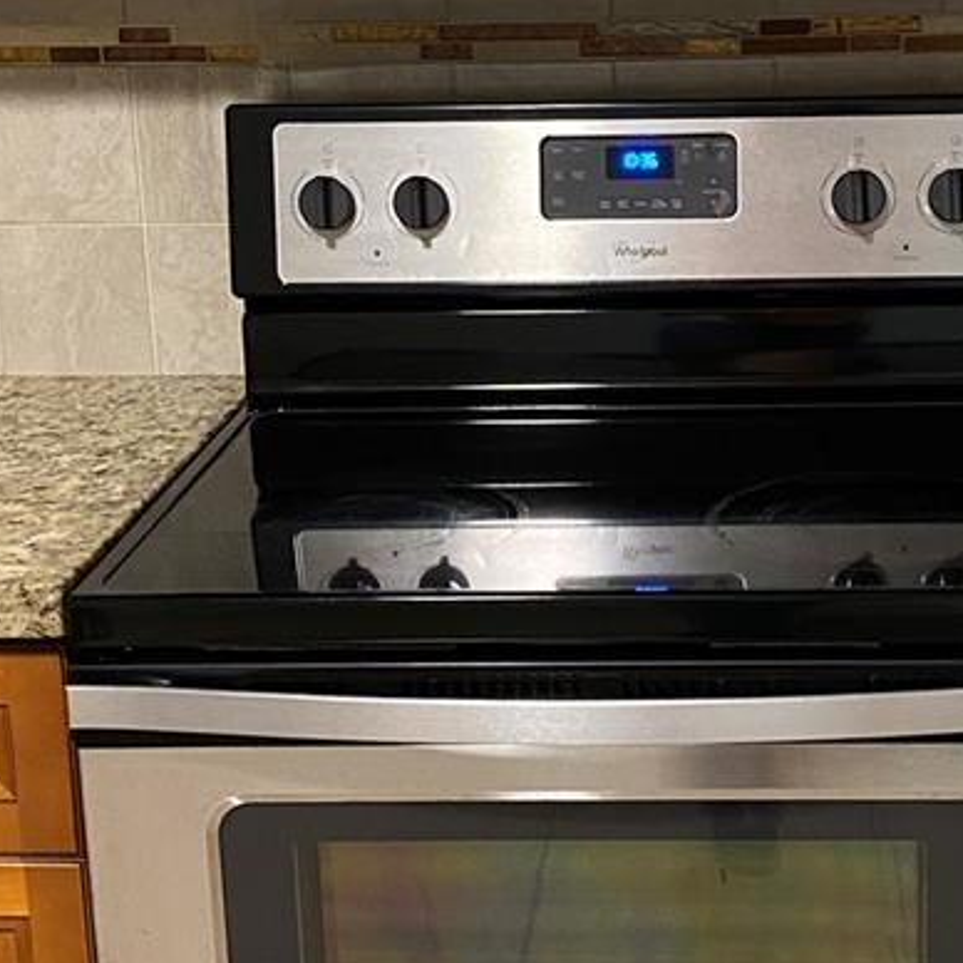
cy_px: 452
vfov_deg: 24.3
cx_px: 640
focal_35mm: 71
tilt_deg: -15.0
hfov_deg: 24.2
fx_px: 2235
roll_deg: +1.3
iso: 500
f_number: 1.8
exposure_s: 1/30
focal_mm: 4.25
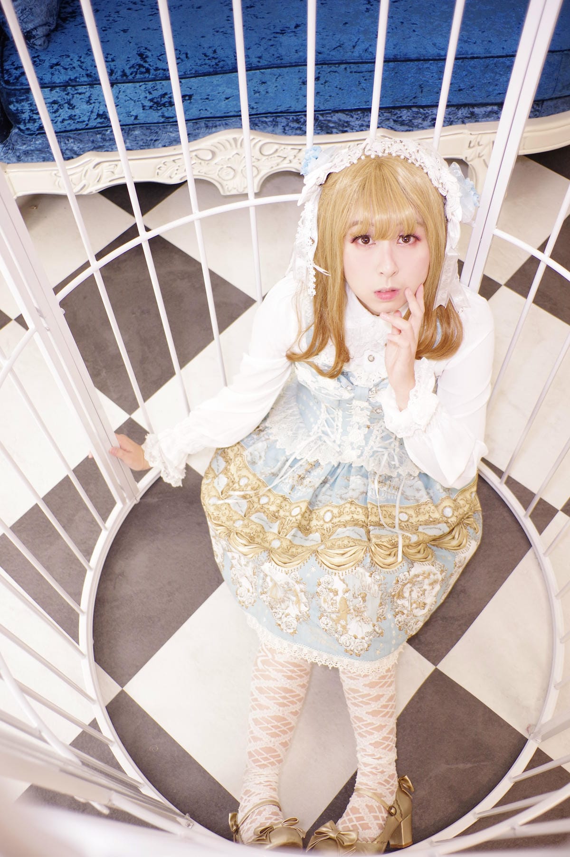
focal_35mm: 31
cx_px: 285
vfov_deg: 60.3
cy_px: 428
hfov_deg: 42.3
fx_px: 738
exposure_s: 1/80
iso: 400
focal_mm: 21
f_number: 3.2
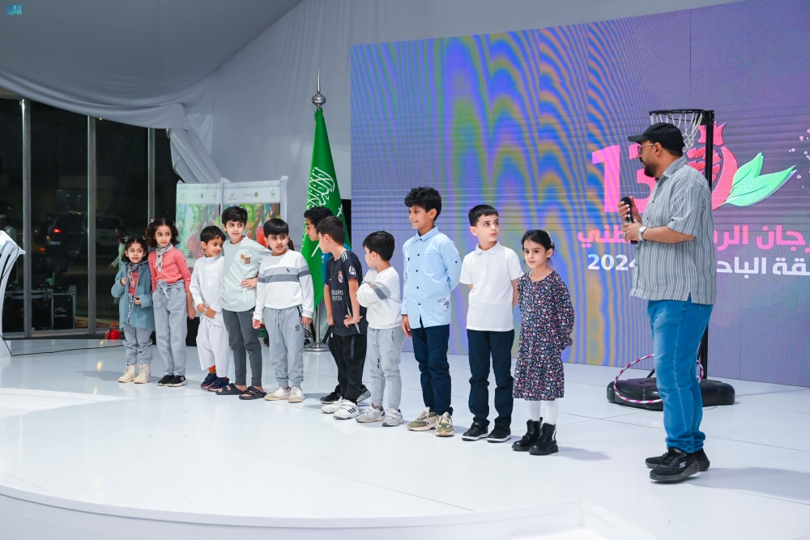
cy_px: 270
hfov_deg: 39.6
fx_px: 1125
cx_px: 405
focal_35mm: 50
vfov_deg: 27.0
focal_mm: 50
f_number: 4
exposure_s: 1/160
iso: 1250
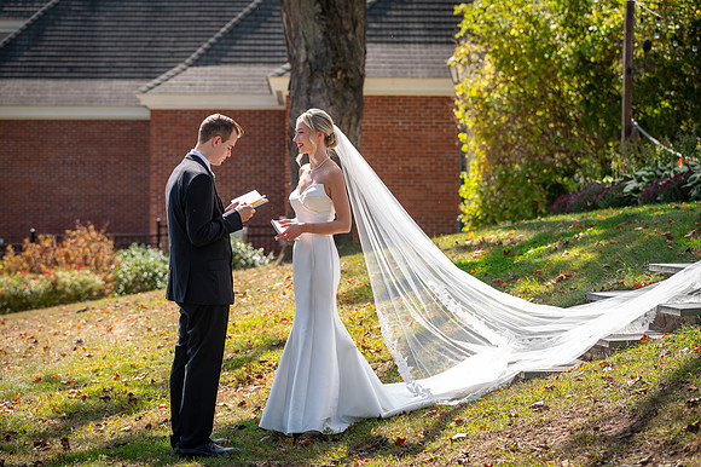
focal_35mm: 107
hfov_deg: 19.1
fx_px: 2087
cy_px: 234
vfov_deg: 12.8
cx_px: 350
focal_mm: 105
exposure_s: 1/250
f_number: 4
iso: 50
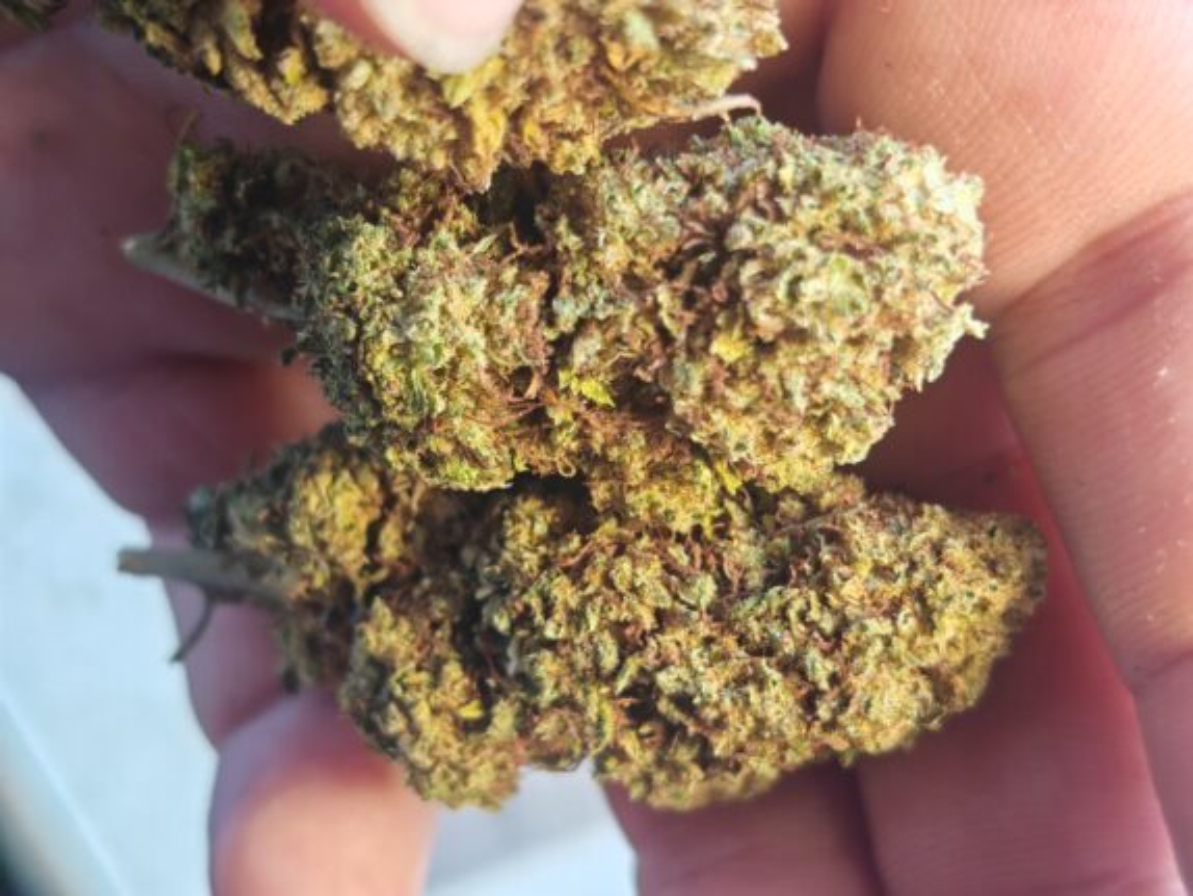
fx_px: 1793
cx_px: 596
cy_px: 448
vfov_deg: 28.1
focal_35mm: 52
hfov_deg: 36.8
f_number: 1.6
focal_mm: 5.4
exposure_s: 1/100
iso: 160
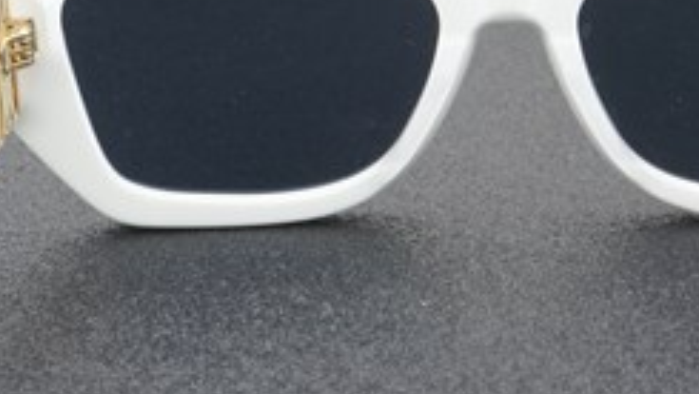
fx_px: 2373
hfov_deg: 16.7
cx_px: 508
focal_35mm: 128
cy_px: 60
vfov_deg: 9.5
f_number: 29
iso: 100
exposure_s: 1.3
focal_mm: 50
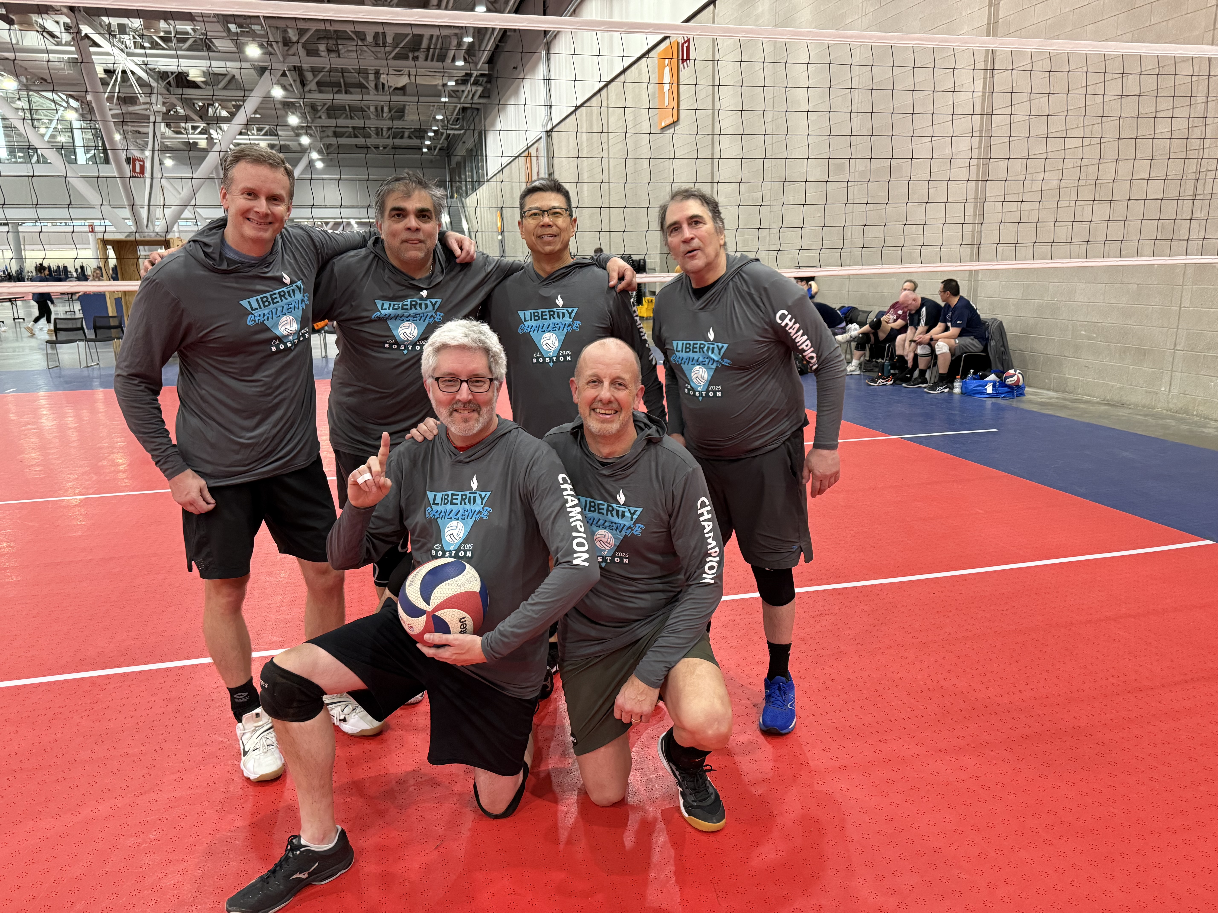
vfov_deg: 56.8
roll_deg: +1.1
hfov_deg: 71.6
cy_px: 456
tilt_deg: -12.9
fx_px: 844
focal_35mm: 24
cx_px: 609
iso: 640
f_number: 1.78
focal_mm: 6.76
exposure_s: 1/60
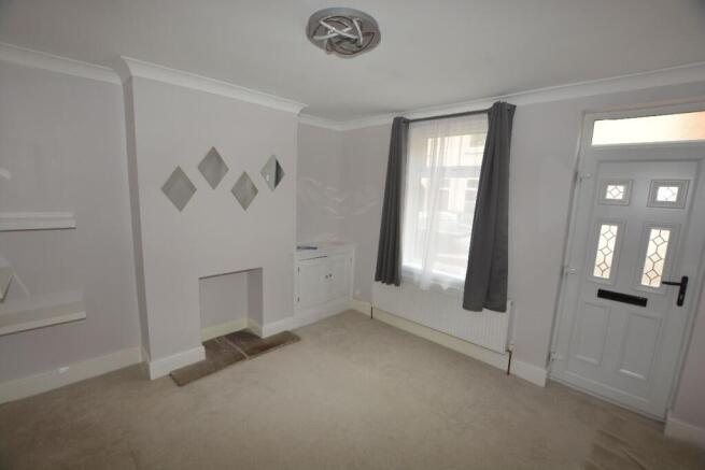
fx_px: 294
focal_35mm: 15
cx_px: 352
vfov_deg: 77.4
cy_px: 235
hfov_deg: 100.4
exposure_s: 1/80
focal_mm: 10
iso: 200
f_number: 4.5
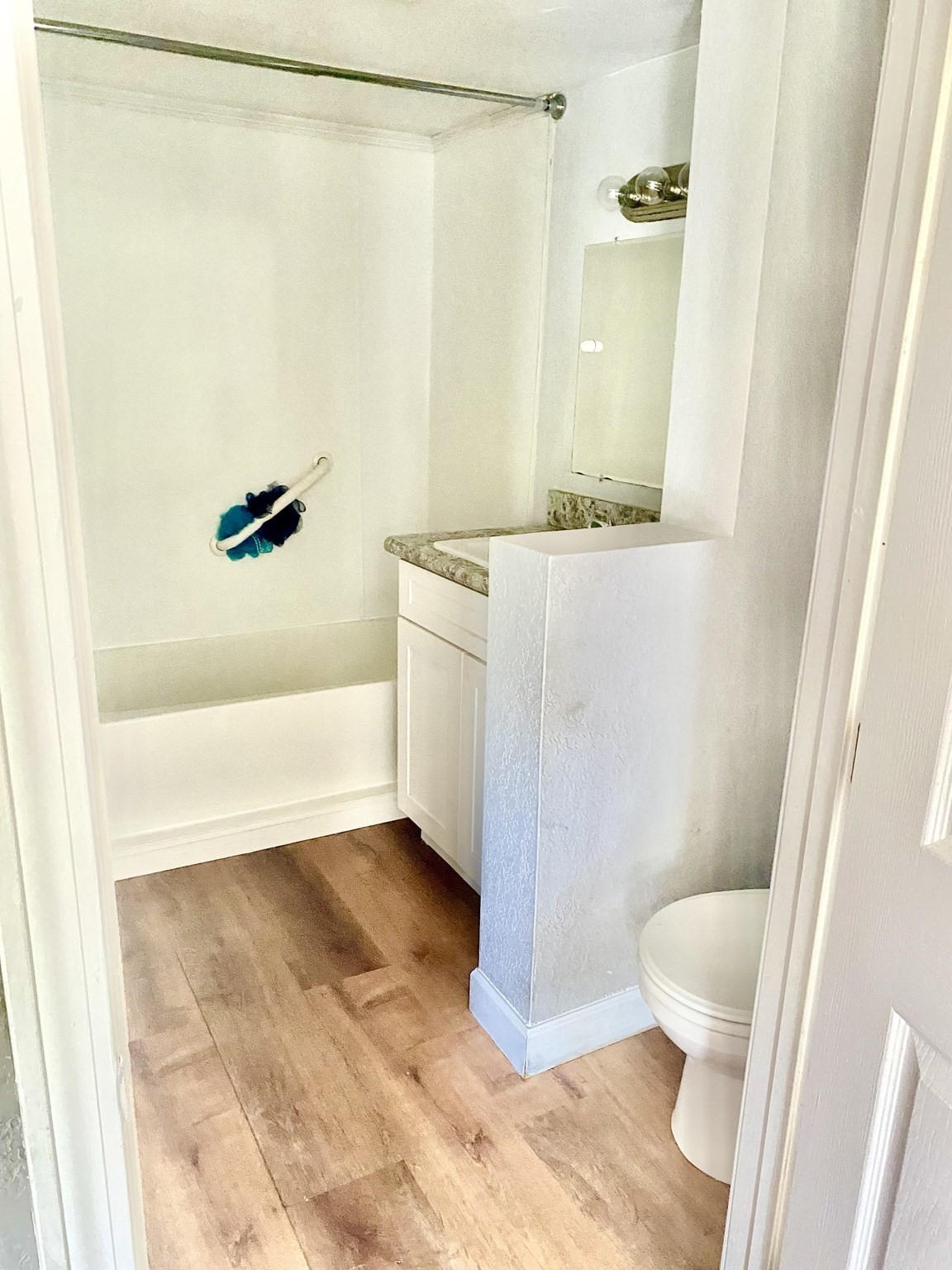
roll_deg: -1.6
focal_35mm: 26
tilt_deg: -16.6
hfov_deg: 53.1
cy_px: 635
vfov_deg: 67.3
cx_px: 476
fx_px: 953
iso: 500
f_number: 1.8
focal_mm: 4.25
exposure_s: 1/57
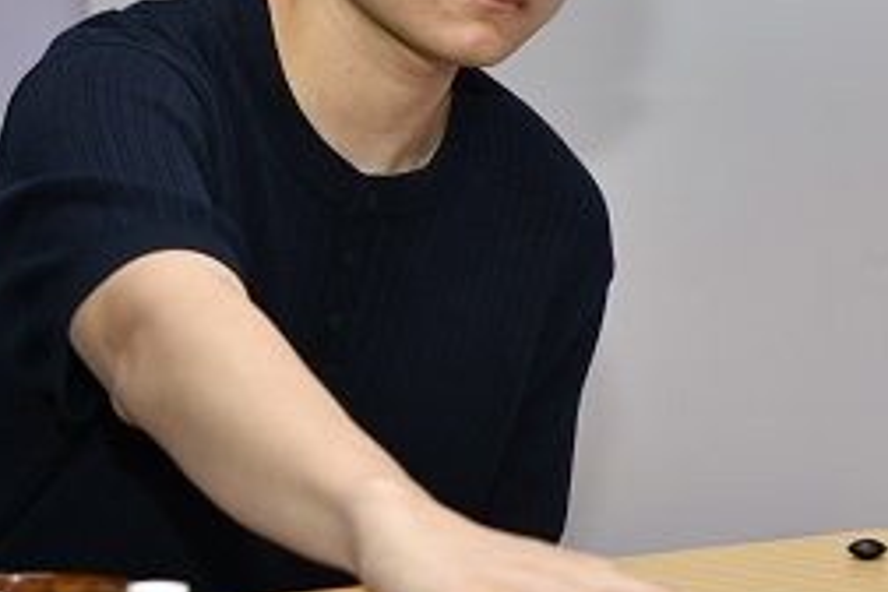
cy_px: 93
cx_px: 828
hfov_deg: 15.7
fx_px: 3182
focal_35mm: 129
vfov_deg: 10.6
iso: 800
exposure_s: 1/80
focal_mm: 55
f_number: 4
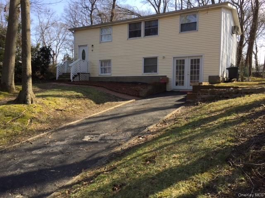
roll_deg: -0.4
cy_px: 99
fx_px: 222
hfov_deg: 61.7
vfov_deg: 48.2
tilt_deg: -2.5
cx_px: 132
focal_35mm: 29
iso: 32
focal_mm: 4.15
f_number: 2.2
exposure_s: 1/682
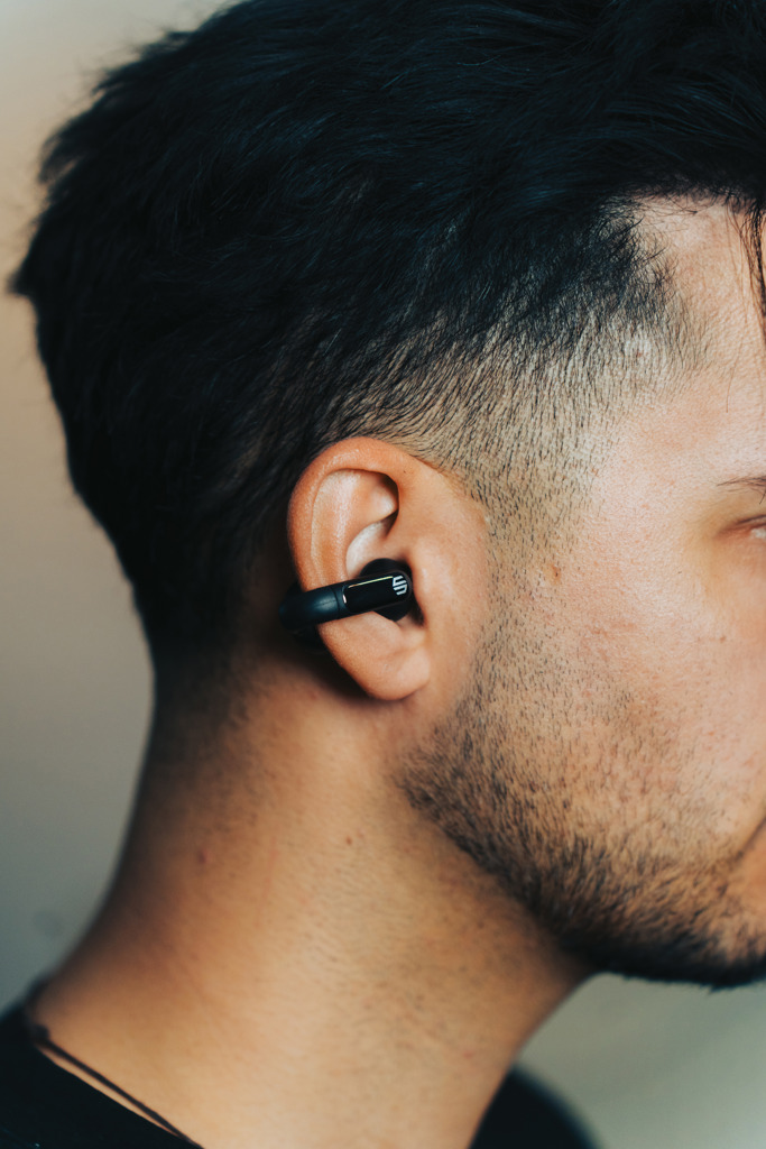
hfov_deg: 18.2
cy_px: 574
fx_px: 2393
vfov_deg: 27.0
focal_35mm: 75
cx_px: 383
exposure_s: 1/800
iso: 1000
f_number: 2.8
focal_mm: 75
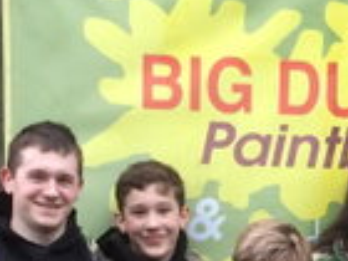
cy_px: 431
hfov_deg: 14.6
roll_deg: +0.4
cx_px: 300
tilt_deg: -7.8
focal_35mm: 134
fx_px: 1347
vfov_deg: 10.5
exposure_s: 1/33
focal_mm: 4.15
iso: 50
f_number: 2.2
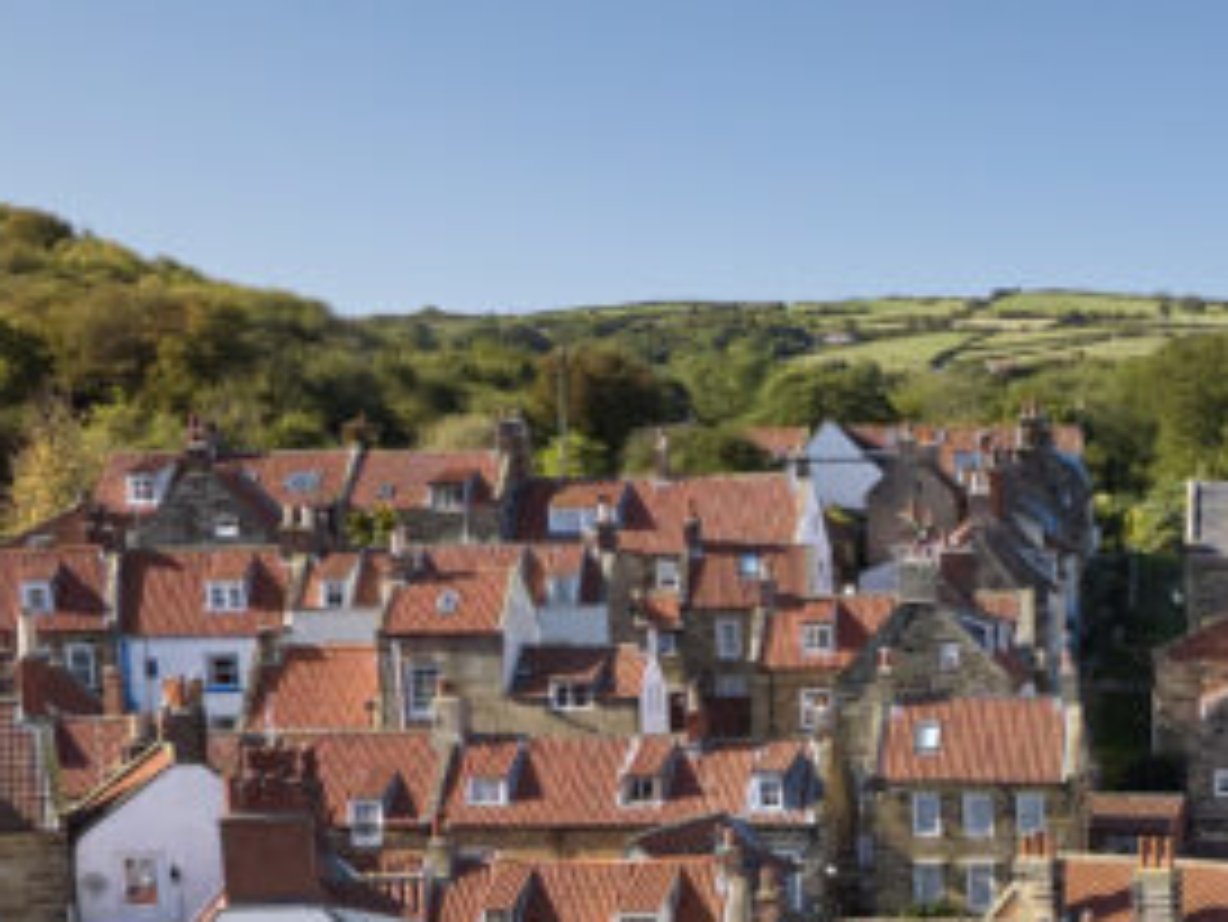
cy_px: 1307
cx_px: 1489
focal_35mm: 90
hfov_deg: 20.3
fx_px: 3194
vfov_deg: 15.4
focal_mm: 12.29
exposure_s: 1/100
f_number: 3.2
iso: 400
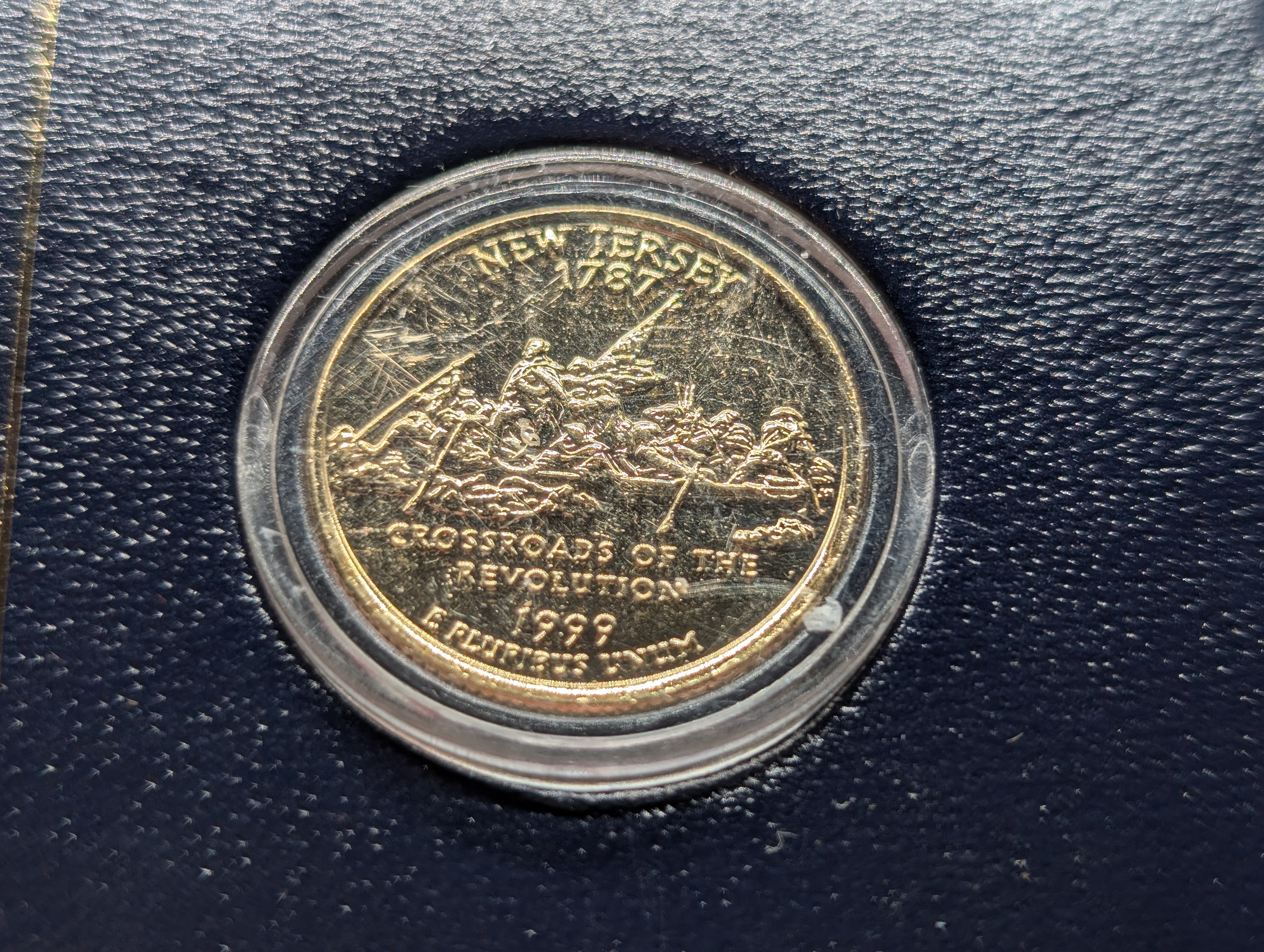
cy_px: 476
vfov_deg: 29.7
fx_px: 1792
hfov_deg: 38.9
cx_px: 632
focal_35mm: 49
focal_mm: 6.9
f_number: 1.68
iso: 20
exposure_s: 1/66.5
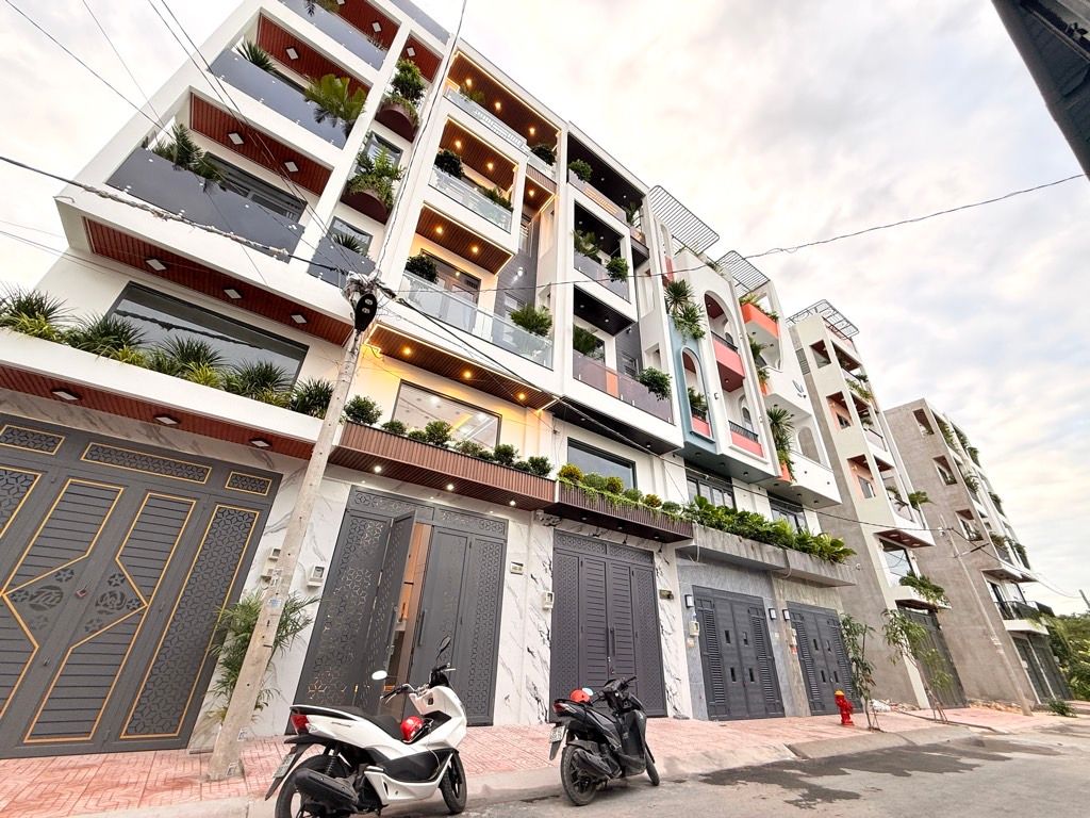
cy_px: 409
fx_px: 441
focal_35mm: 14
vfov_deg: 85.7
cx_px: 545
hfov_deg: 102.1
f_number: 2.2
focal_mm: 2.22
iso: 64
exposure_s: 1/119
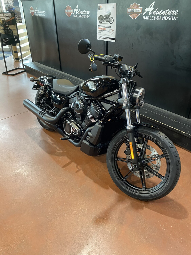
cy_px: 128
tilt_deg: -30.5
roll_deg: +1.5
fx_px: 191
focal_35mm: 26
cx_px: 96
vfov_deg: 67.3
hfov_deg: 53.1
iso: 250
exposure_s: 1/60
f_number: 1.8
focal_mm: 4.25
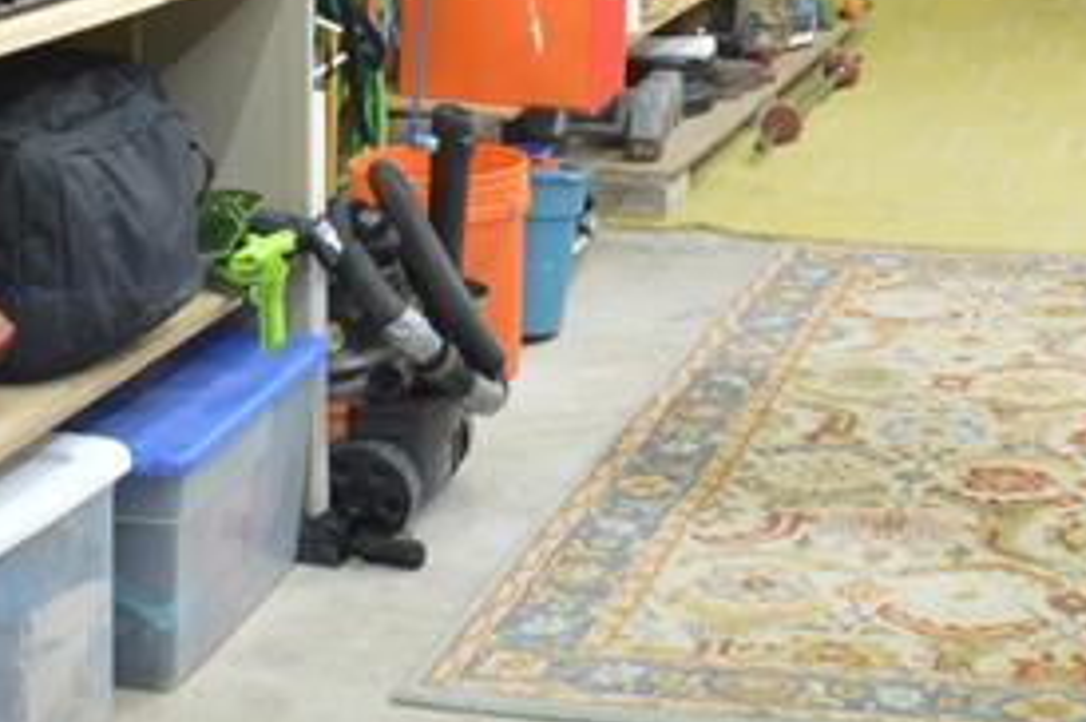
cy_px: -238
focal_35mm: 112
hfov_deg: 18.3
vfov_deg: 11.8
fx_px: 3375
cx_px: 622
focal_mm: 20
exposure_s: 1
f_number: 13
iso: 200
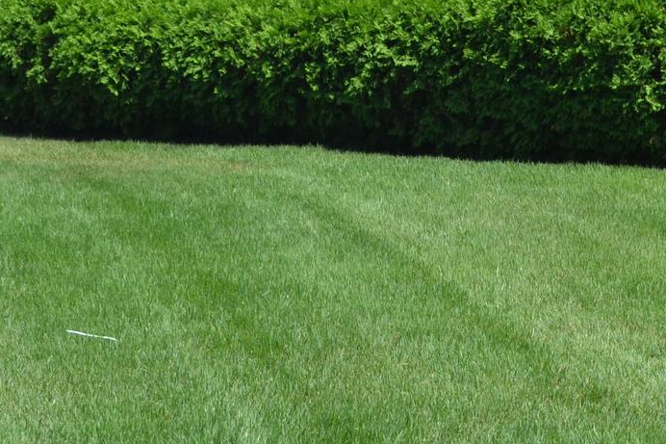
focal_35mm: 142
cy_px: -30
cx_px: 441
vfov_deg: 9.6
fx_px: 2626
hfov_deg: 14.4
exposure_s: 1/200
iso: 100
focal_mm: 32
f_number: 7.1
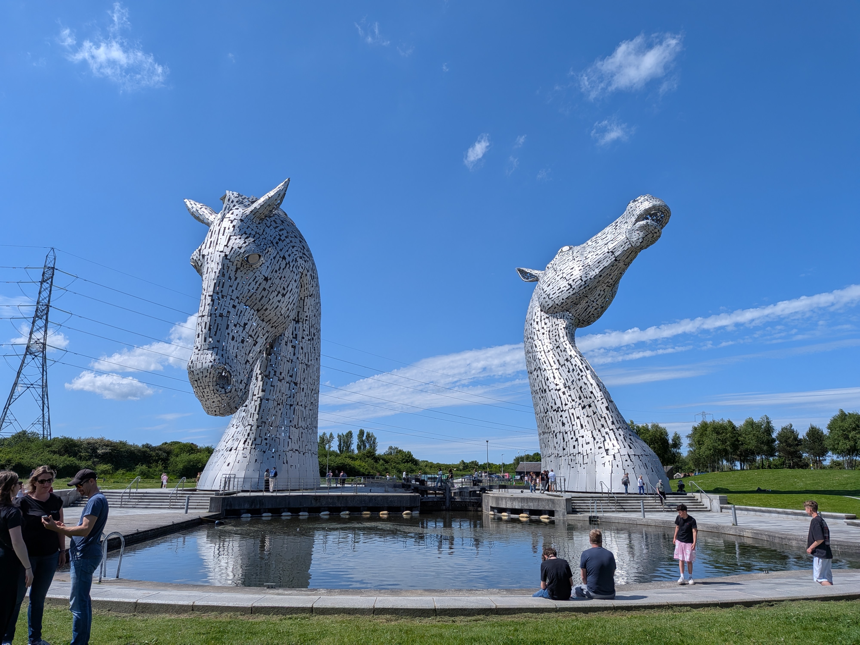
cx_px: 430
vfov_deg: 56.8
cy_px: 322
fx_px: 596
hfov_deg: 71.6
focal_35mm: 24
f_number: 1.7
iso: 27
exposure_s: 1/3125
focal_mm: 4.53
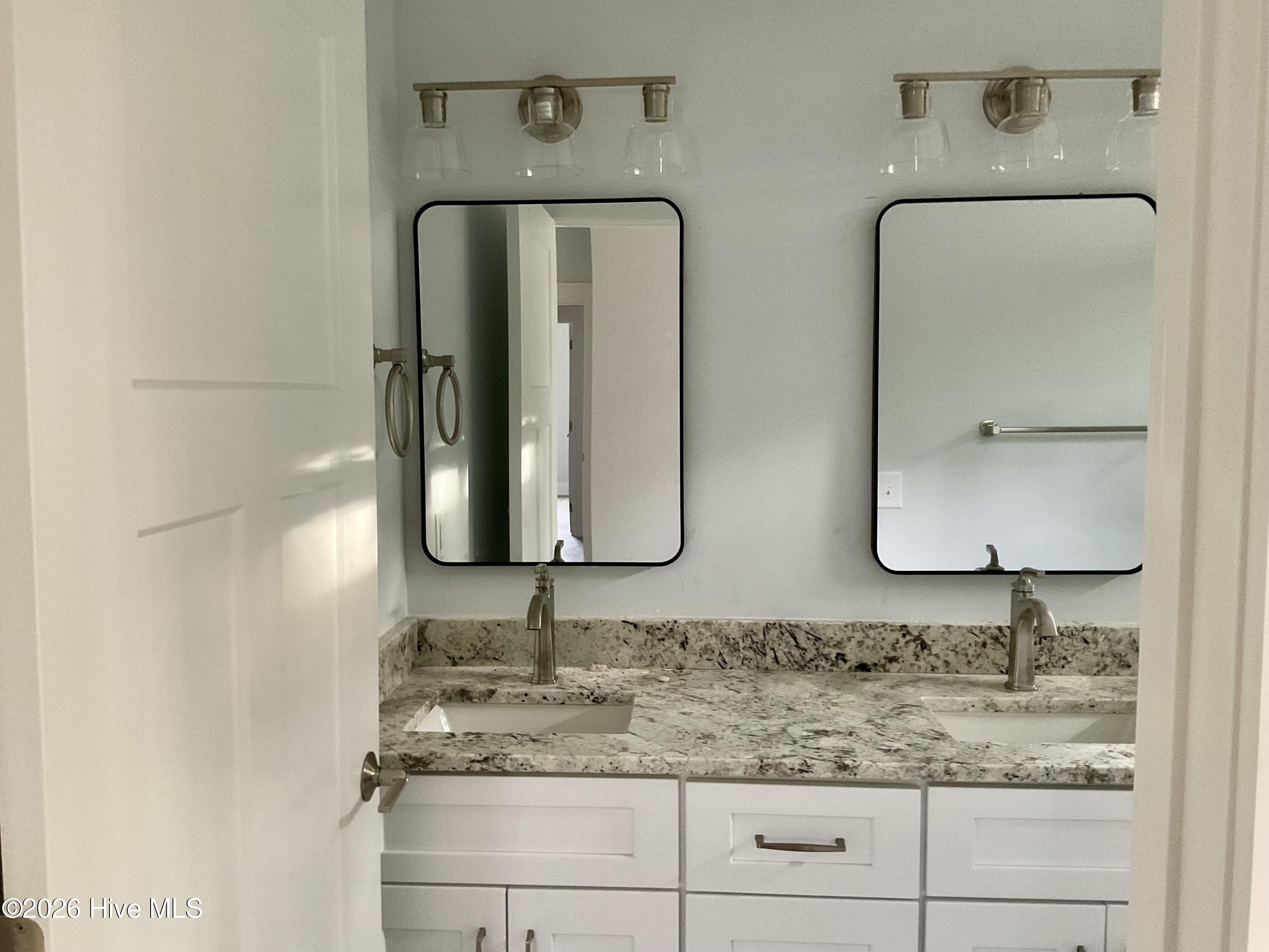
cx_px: 634
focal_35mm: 29
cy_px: 476
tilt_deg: -4.4
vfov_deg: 48.2
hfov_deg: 61.7
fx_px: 1063
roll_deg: -1.2
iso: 200
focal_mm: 3
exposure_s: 1/60
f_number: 1.8
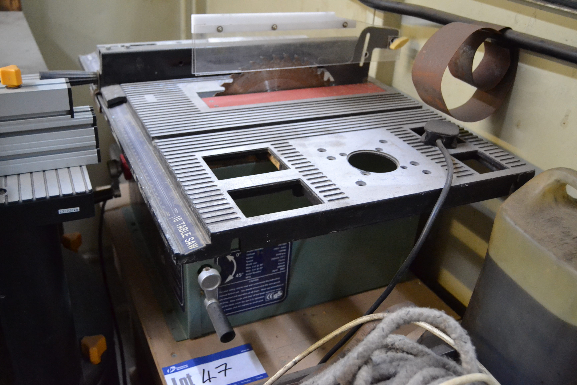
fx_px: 553
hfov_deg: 55.1
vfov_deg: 38.4
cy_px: 192
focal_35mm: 34
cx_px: 288
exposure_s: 1/40
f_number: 3.8
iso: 3200
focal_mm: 23
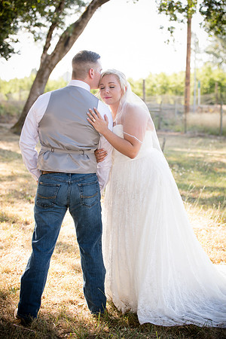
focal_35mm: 70
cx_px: 113
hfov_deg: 19.5
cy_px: 170
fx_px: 659
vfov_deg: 28.8
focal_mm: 70
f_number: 4
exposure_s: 1/320
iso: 400
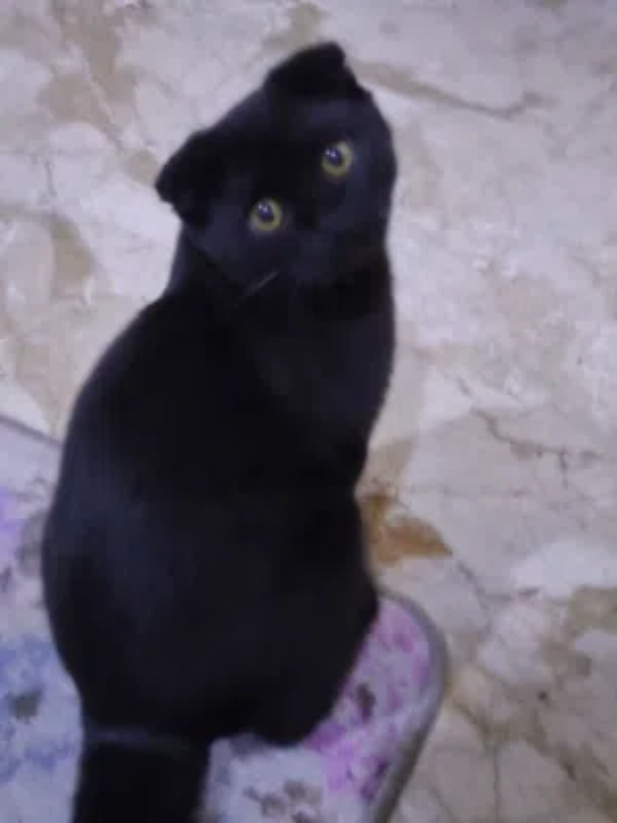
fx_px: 1188
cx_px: 308
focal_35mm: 50
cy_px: 412
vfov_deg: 38.2
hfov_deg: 29.1
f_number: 1.9
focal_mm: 7.1
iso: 1600
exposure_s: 1/33.3
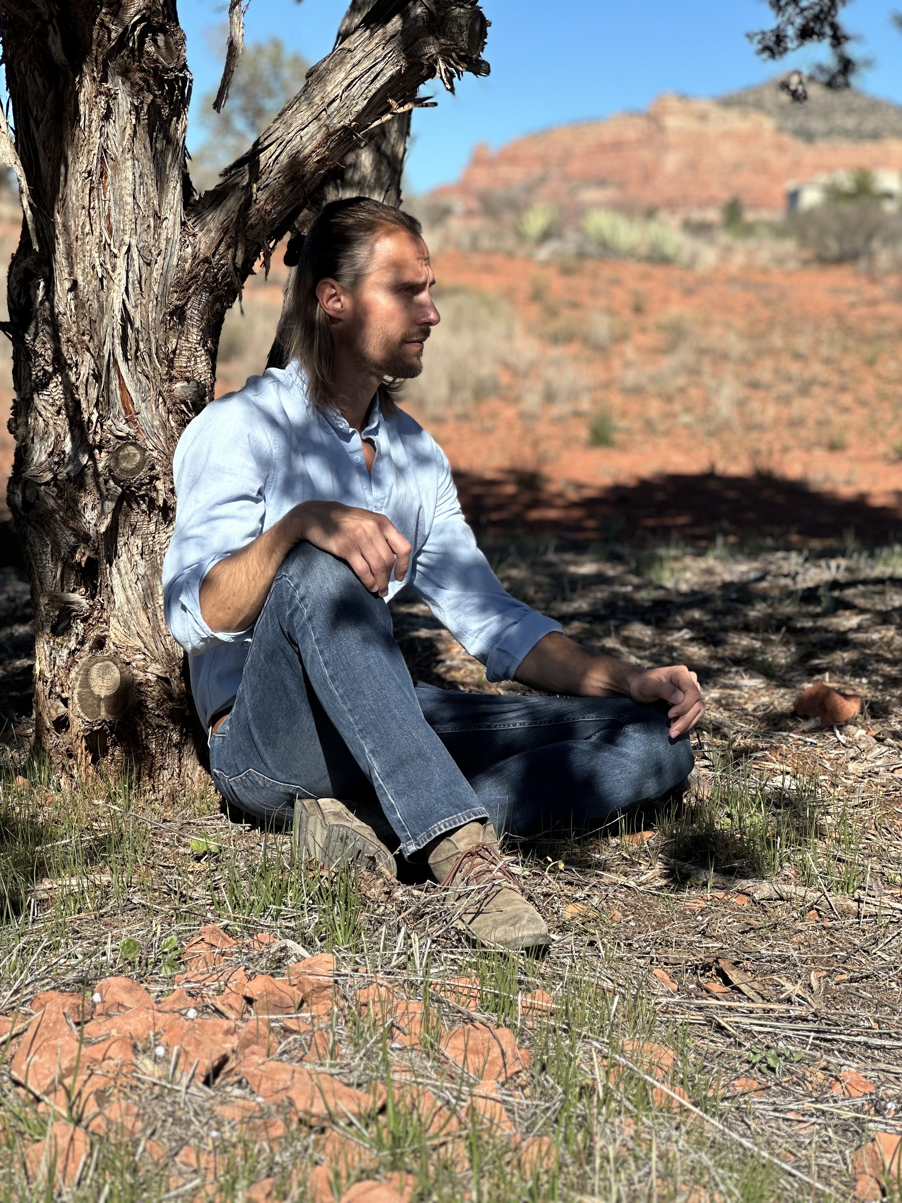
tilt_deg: -3.2
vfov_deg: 25.3
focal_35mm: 77
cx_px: 451
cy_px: 602
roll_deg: -2.6
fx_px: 2675
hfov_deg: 19.1
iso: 32
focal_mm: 9
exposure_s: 1/479
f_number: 2.8
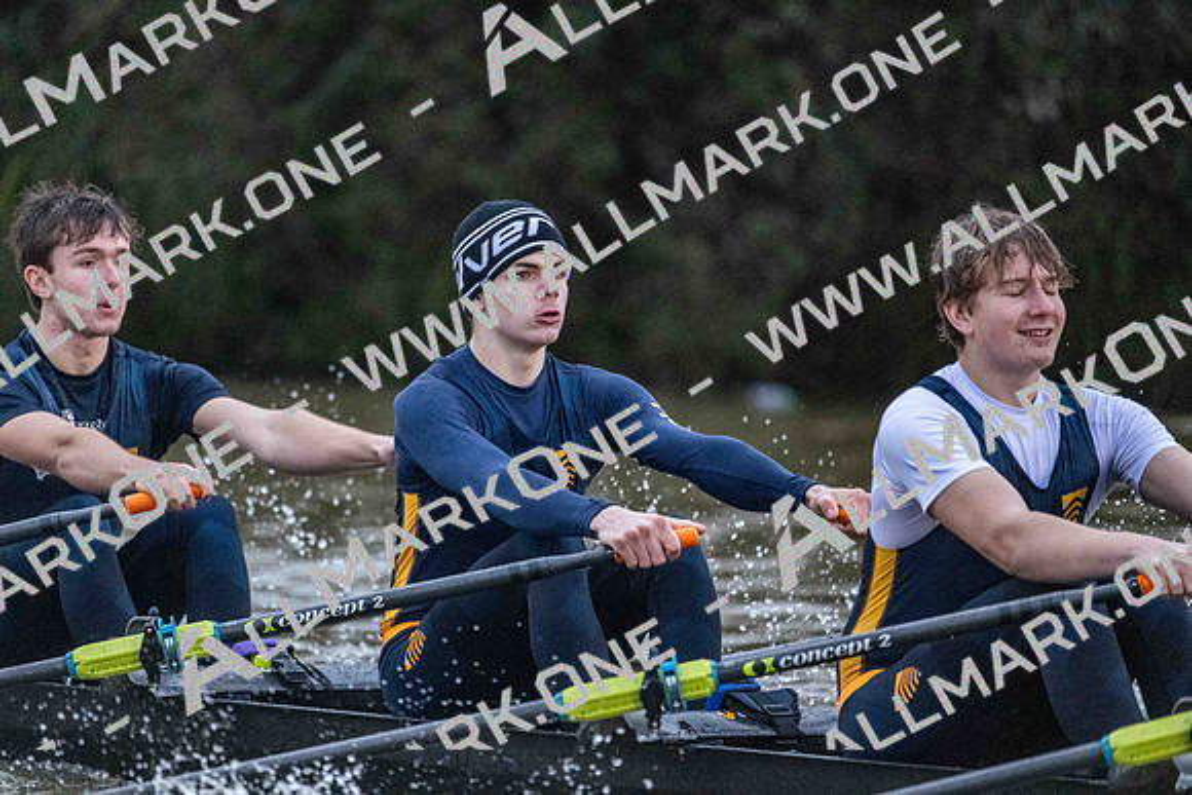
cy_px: 398
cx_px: 596
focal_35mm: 400
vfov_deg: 3.4
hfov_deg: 5.2
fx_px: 13247
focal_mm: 400
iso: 18000
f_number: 4.5
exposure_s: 1/1600
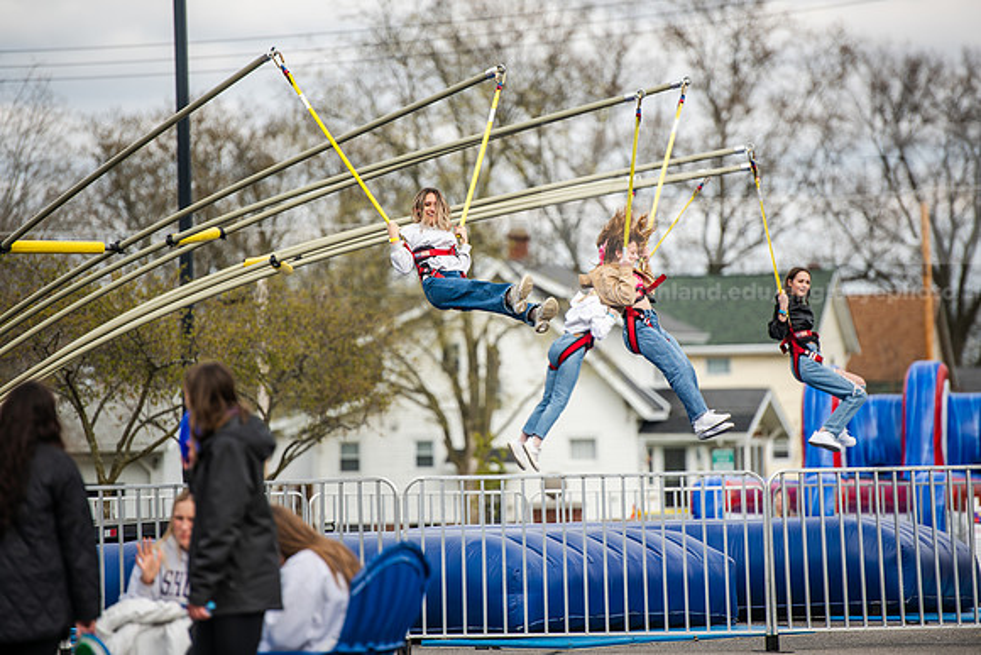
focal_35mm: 200
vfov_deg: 6.9
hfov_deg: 10.3
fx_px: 5451
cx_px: 490
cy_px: 328
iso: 100
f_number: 3.2
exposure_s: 1/800
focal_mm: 200
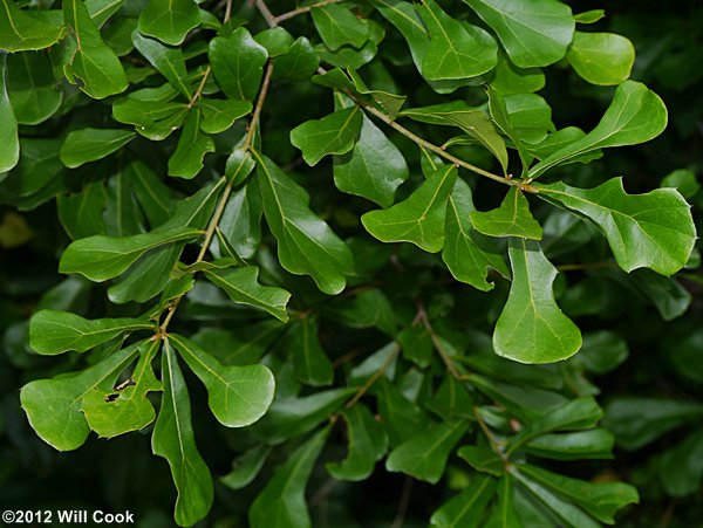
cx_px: 352
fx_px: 1829
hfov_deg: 21.8
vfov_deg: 16.4
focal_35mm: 90
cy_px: 264
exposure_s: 1/160
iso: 160
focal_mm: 45
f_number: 8
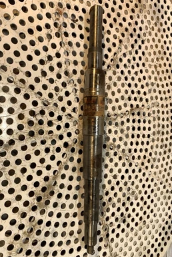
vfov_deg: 65.4
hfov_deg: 46.4
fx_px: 200
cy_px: 130
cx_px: 75
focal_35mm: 28
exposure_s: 1/121
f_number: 1.8
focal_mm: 4.25
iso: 25
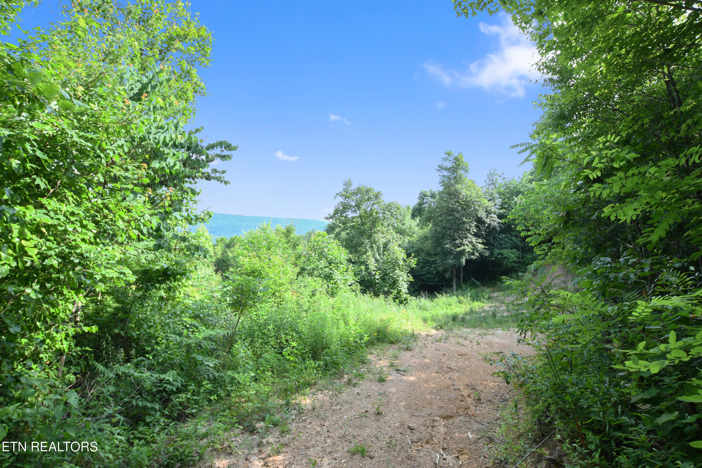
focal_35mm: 16
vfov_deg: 72.0
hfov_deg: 95.0
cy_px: 234
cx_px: 351
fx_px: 322
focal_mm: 11
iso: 250
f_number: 9
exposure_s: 1/60
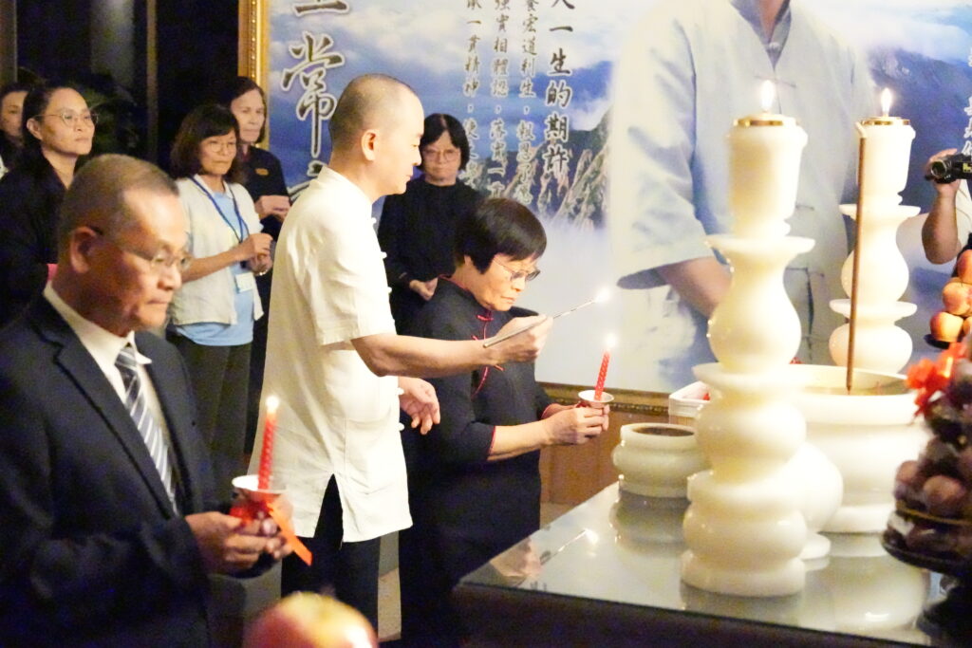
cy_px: 324
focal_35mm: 70
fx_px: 1890
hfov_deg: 28.8
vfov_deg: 19.5
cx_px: 486
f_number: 4.5
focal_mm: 70
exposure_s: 1/500
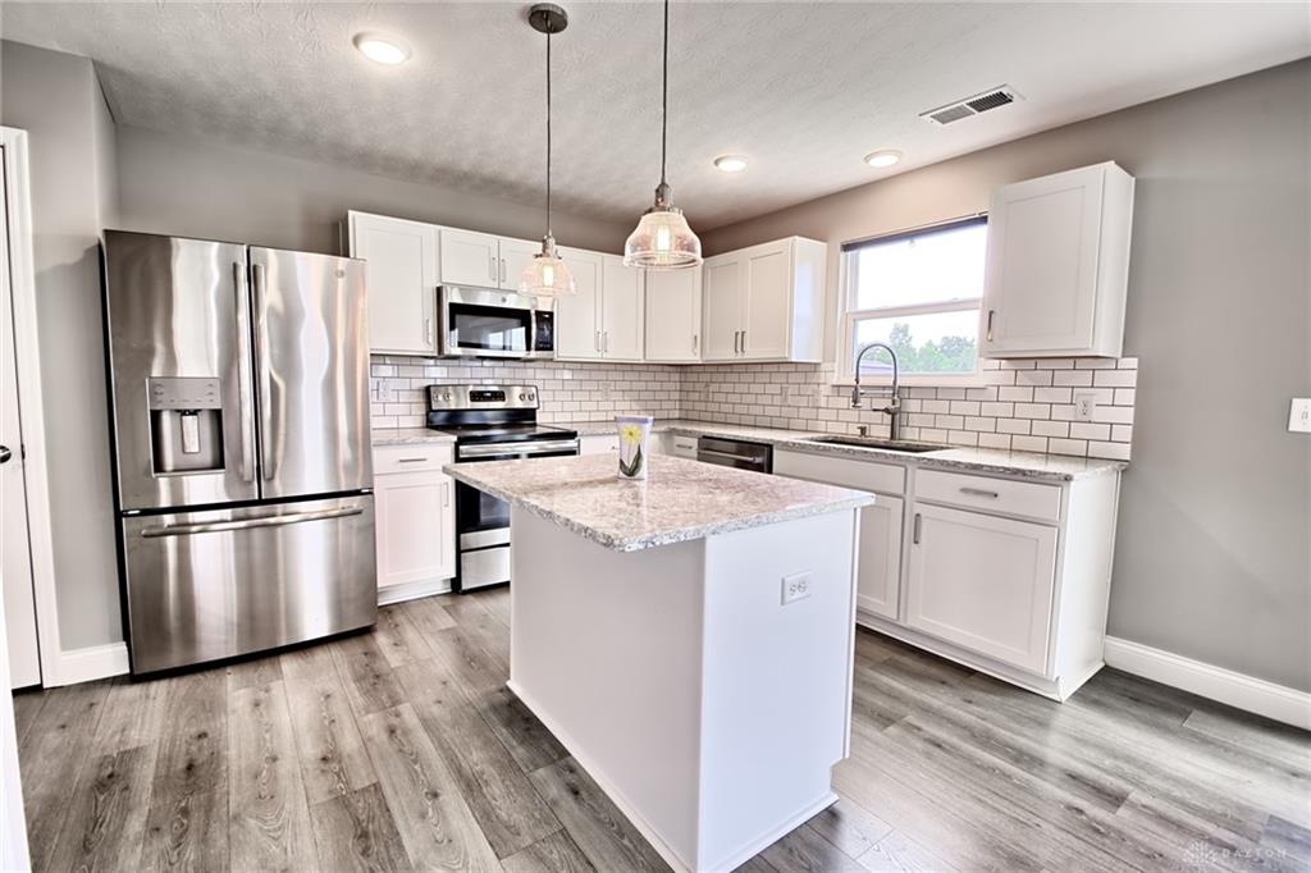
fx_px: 546
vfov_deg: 77.3
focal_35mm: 15
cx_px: 656
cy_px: 436
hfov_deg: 100.4
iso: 100
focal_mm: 10
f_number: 8
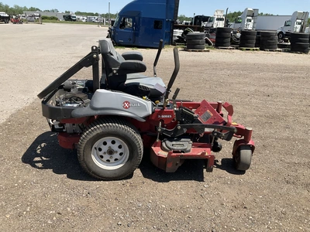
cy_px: 116
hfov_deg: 61.7
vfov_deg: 48.2
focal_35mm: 29
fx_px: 260
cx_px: 155
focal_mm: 3
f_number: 1.8
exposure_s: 1/1490
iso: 25
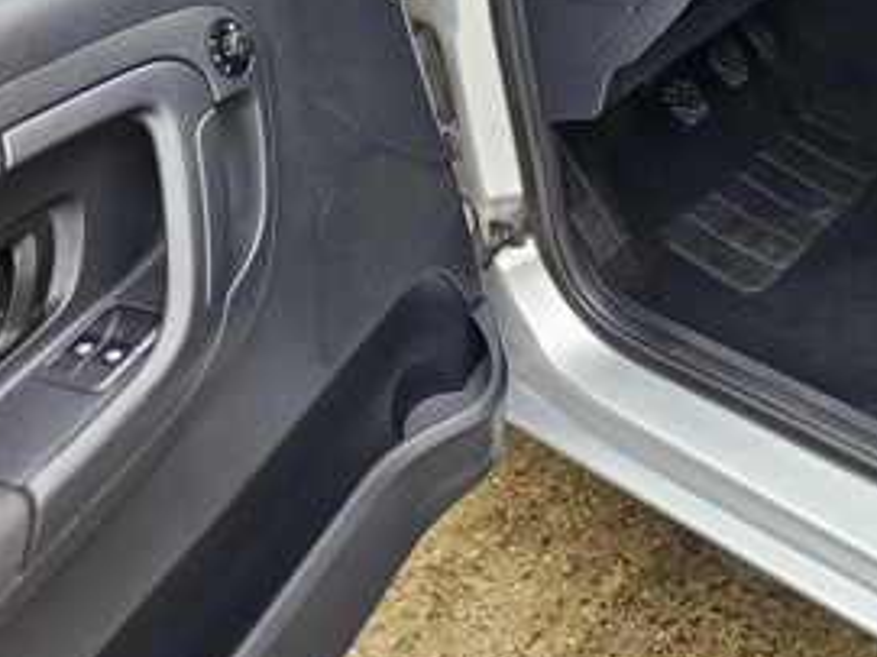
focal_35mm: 51
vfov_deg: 27.7
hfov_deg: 35.0
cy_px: 87
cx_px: 812
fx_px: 1292
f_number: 1.8
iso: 125
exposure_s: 1/180
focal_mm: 5.4
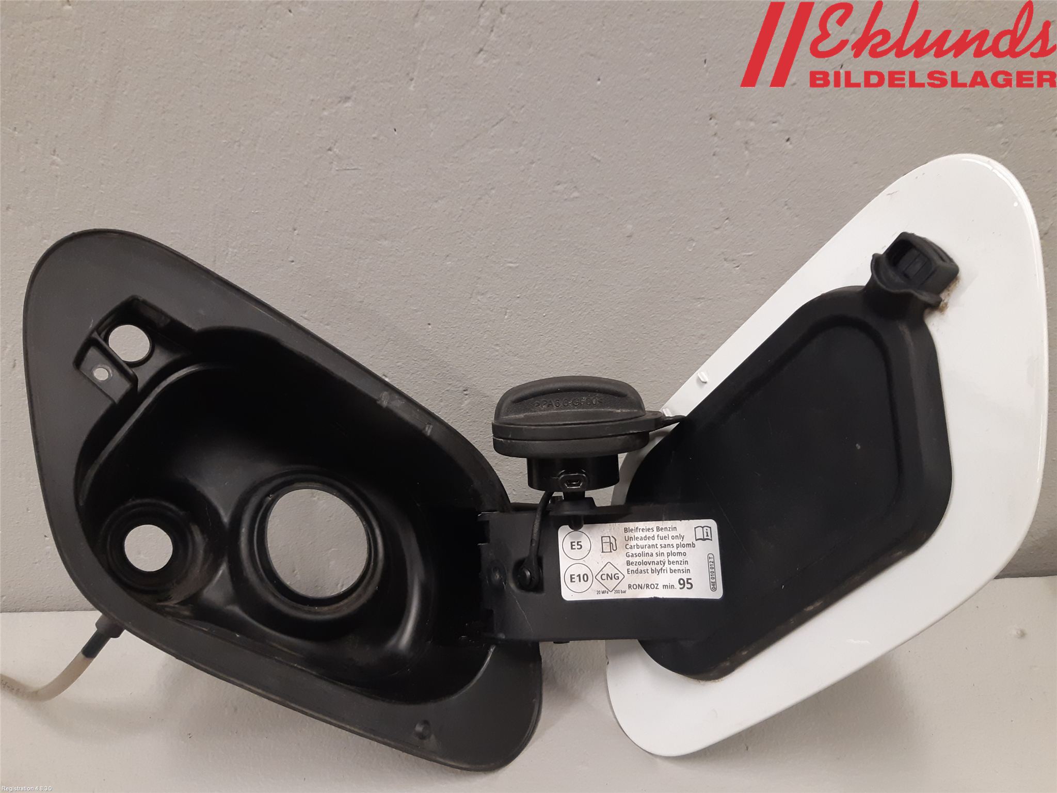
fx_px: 794
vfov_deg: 53.1
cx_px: 528
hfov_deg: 67.3
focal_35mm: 26
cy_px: 396
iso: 160
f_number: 1.7
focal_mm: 3.93
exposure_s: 1/50
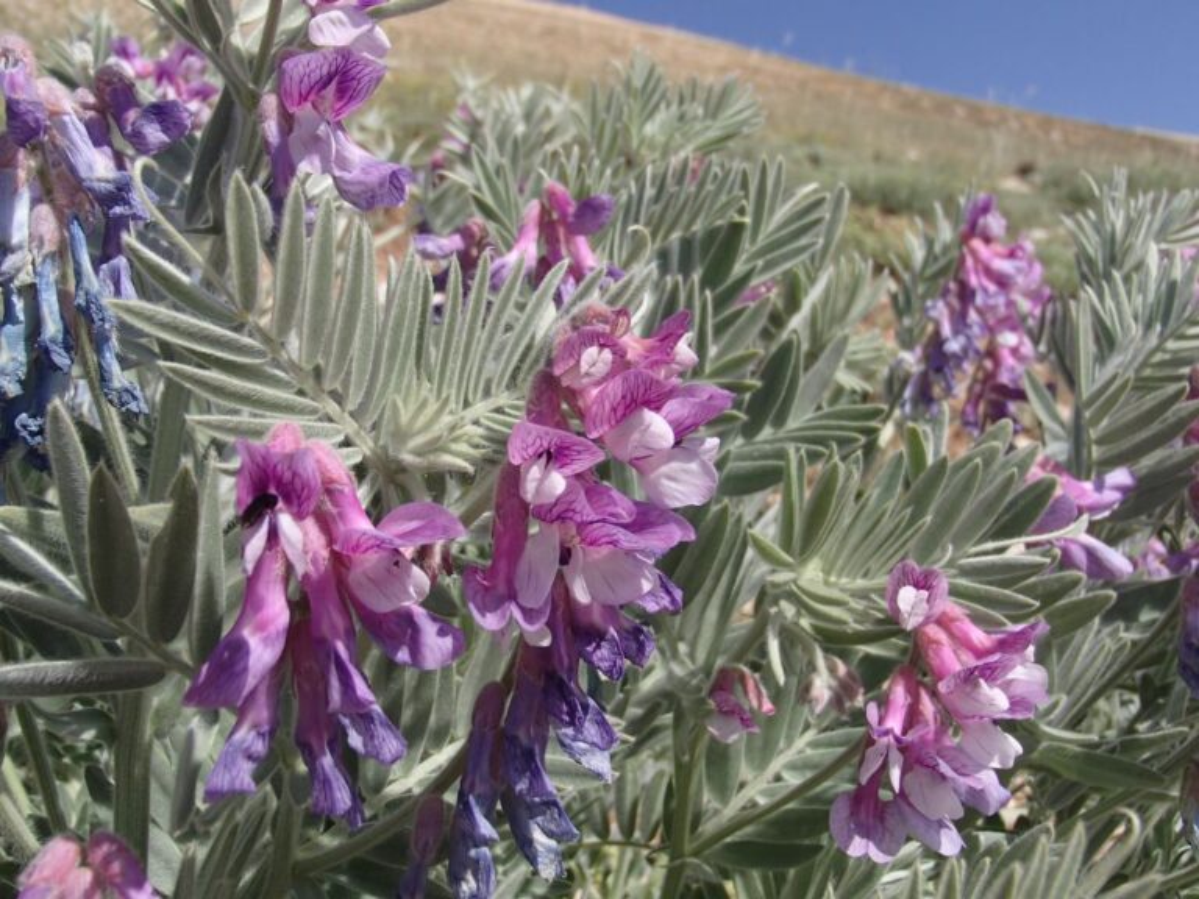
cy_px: 450
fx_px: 1282
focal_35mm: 37
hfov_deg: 50.1
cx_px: 600
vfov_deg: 38.7
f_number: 4.7
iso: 100
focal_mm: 6.64
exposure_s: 1/800
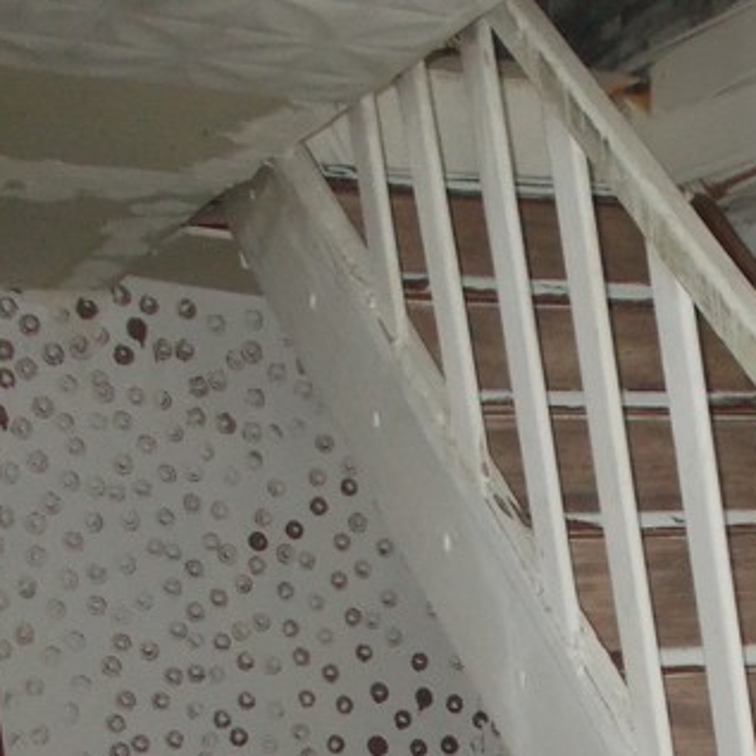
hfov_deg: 19.3
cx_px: 789
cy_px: 1042
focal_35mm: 87
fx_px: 2150
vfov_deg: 18.3
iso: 200
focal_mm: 4.6
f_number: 3.2
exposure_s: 1/25
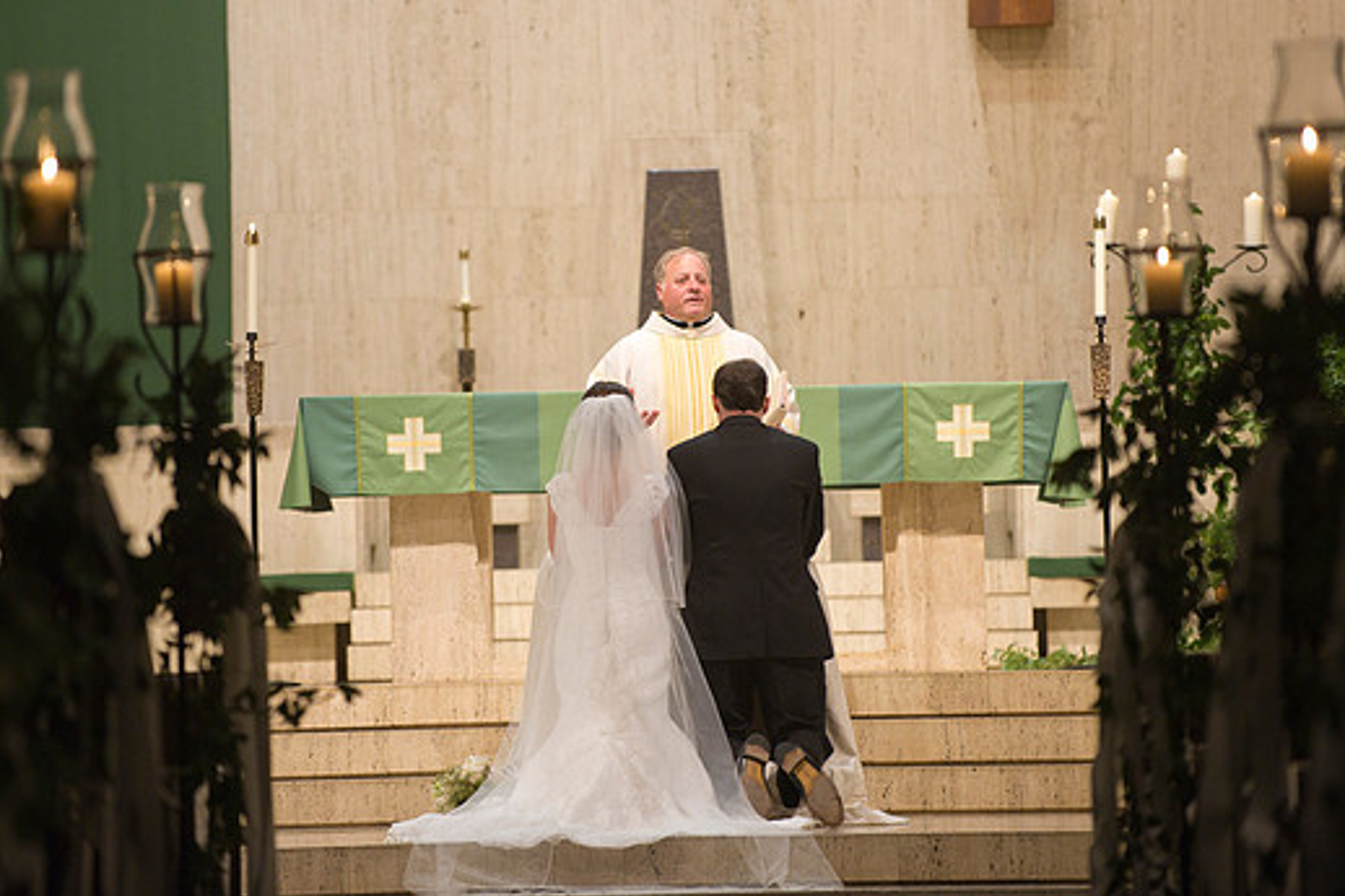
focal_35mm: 224
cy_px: 397
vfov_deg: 6.1
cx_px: 628
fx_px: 8366
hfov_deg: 9.2
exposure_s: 1/100
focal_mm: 200
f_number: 2.8
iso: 1600
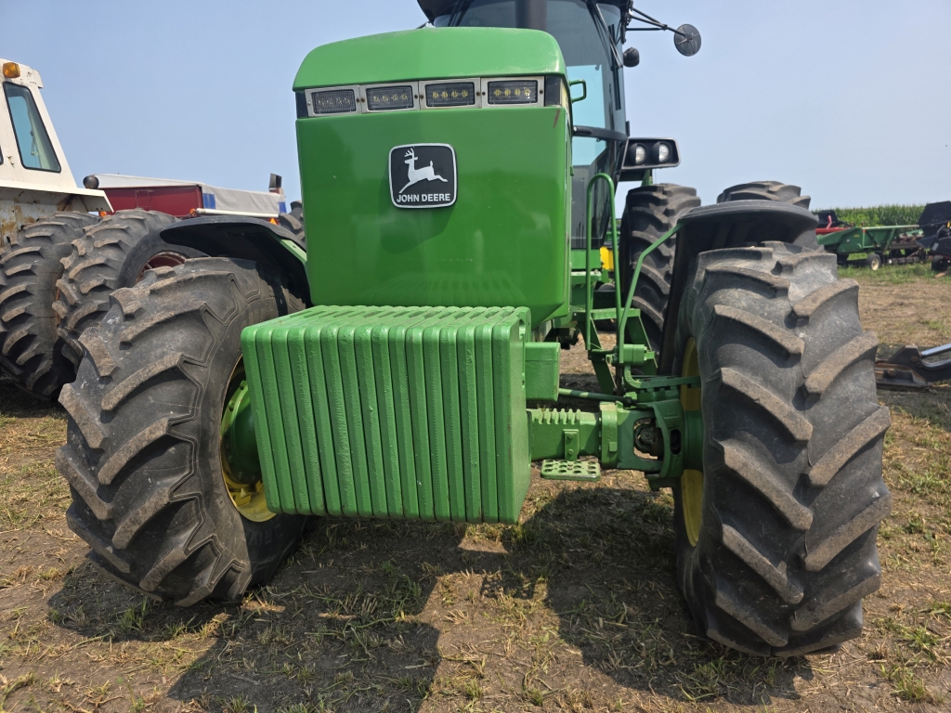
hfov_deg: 73.9
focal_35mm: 23
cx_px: 476
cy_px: 356
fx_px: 632
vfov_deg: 58.9
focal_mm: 6.3
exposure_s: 1/4237
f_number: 1.7
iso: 80
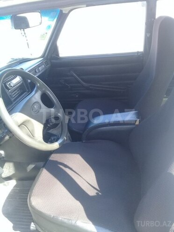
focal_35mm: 31
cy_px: 116
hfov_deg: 45.4
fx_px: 208
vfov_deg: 58.4
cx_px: 87
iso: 64
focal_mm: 3.3
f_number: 2.2
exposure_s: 1/100
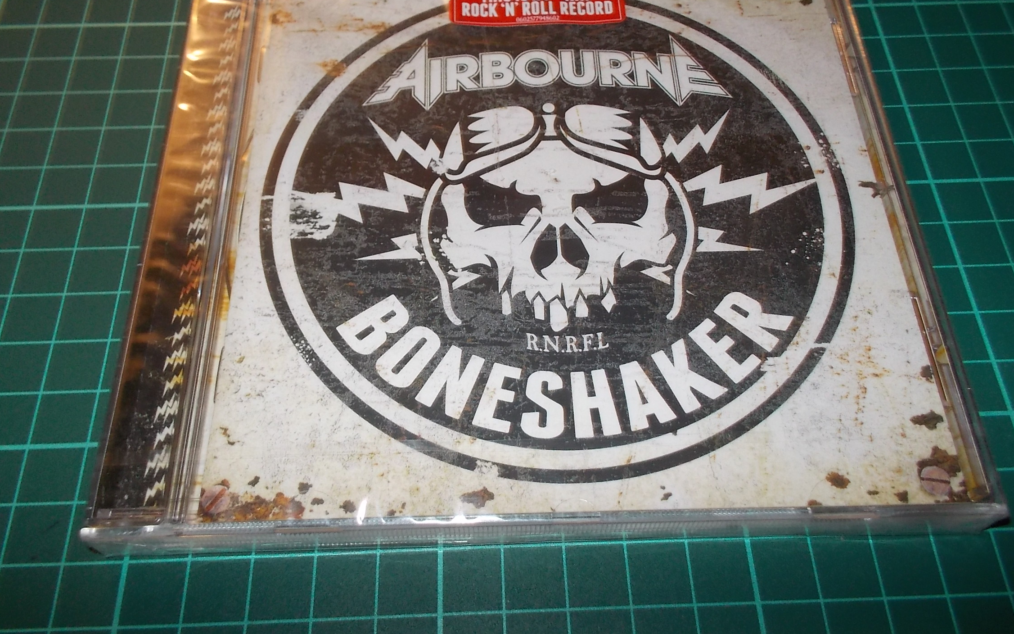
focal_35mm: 31
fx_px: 857
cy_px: 269
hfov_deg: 61.2
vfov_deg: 40.5
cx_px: 505
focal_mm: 4.1
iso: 200
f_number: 3.3
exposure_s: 1/30
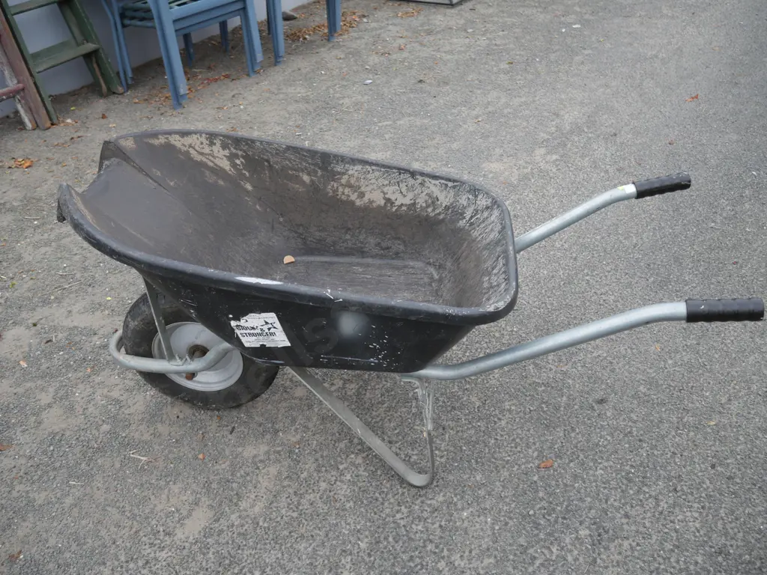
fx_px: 665
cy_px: 288
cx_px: 384
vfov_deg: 46.8
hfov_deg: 60.0
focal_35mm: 30
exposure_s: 1/60
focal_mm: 15
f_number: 3.6
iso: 250
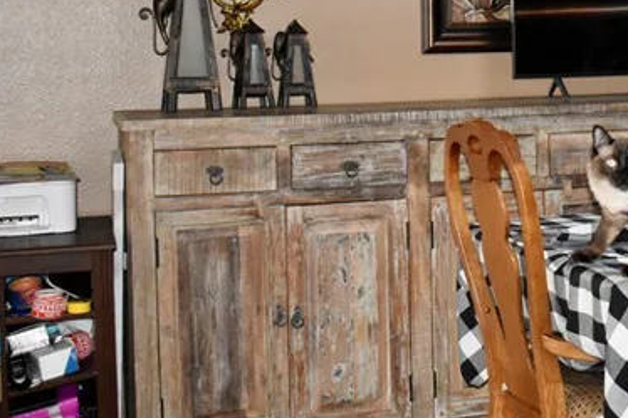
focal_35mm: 74
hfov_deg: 26.6
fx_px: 1290
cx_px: 546
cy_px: -11
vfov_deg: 17.9
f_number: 3.5
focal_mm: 18
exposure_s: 1/60
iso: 2800
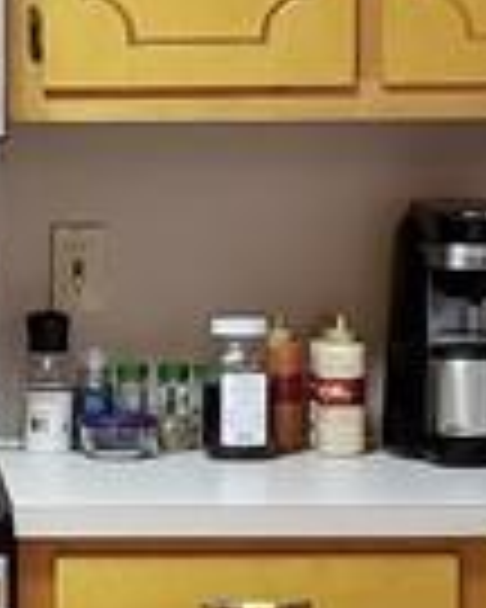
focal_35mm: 193
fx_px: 3470
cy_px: 450
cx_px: -130
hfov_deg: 7.9
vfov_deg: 10.0
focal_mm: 4.3
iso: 320
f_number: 1.5
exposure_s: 1/40
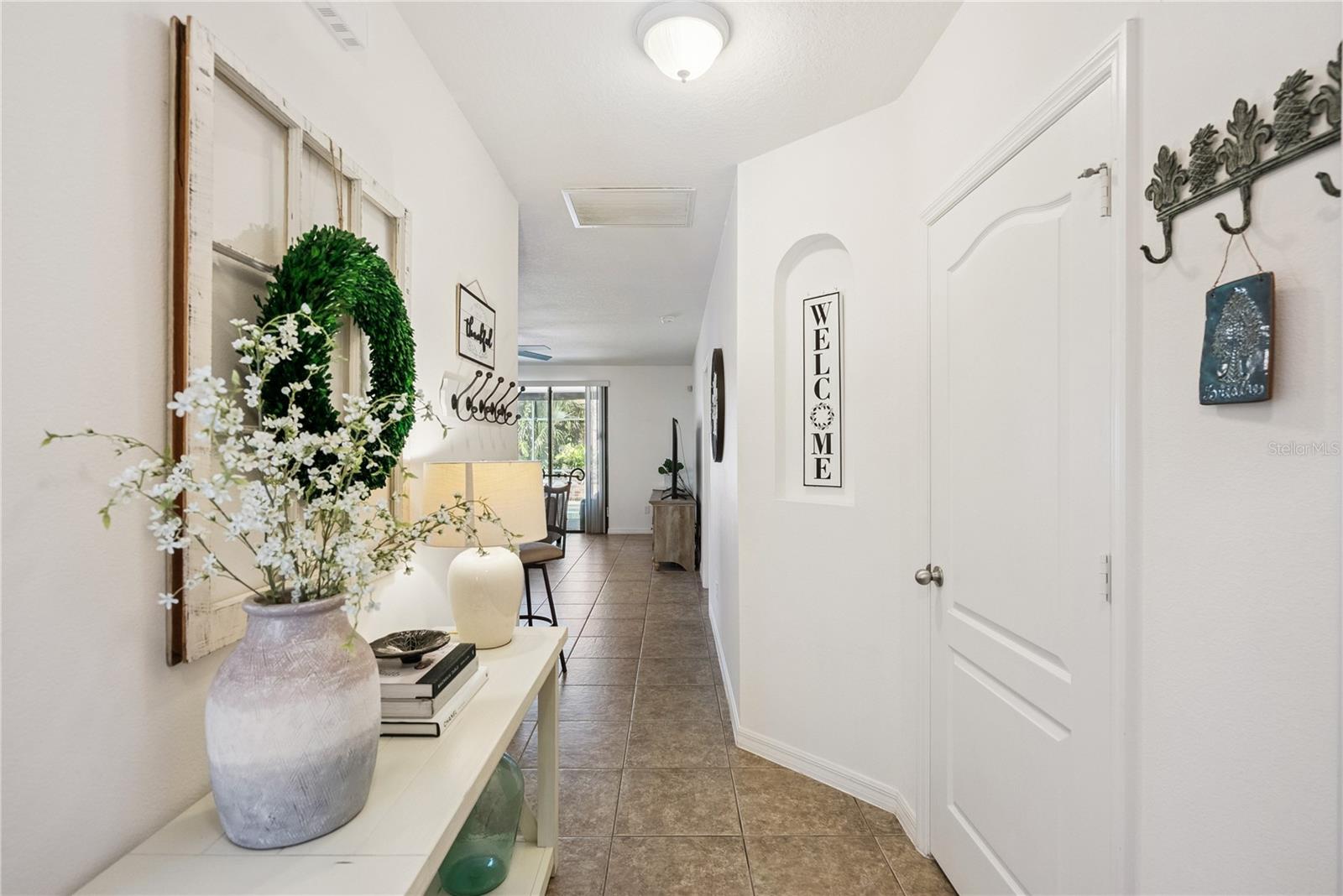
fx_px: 597
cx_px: 672
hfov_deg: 96.7
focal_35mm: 16
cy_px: 448
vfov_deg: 73.8
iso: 1250
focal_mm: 16
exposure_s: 1/40
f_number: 8
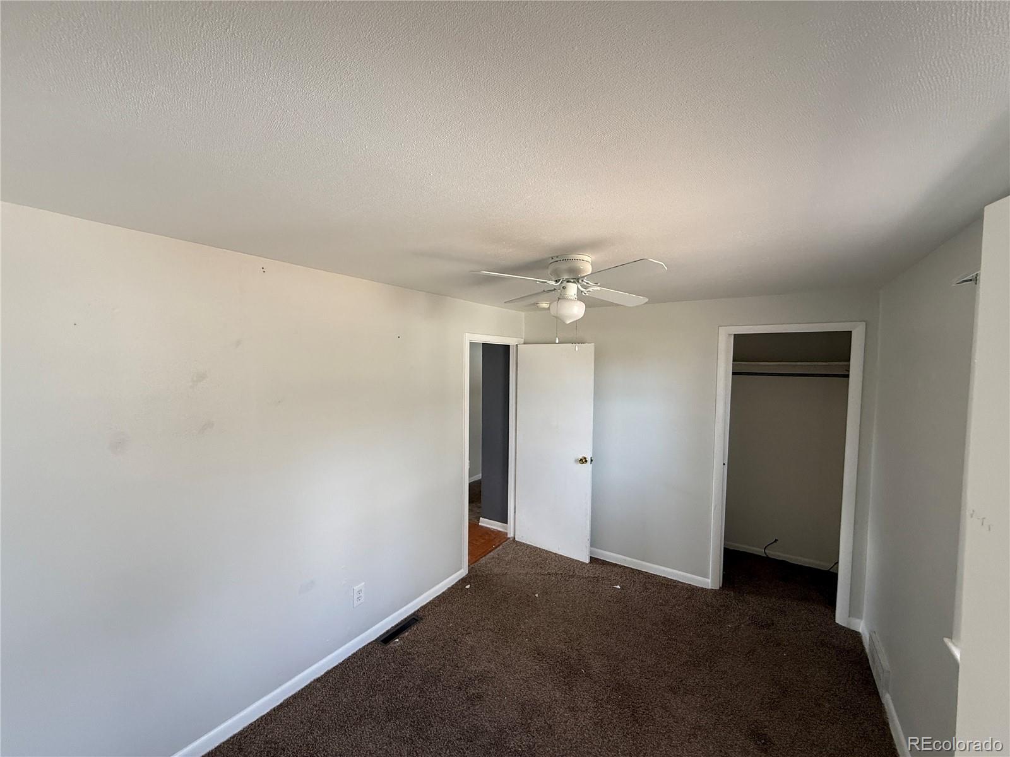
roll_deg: -0.5
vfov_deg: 85.7
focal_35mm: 14
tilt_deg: -2.1
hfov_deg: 102.1
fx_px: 408
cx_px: 505
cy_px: 378
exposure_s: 1/99
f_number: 2.2
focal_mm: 2.22
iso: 160
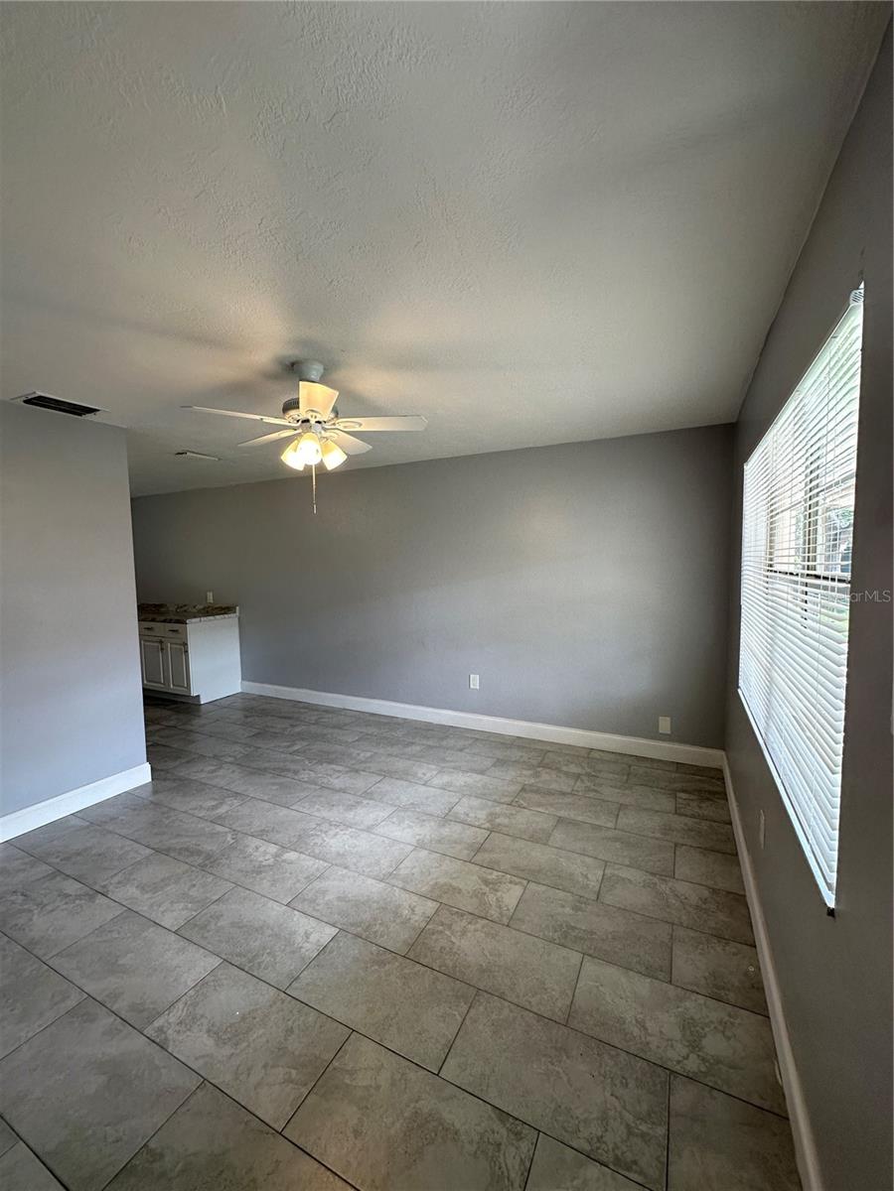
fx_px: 482
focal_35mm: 14
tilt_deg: -3.1
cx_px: 447
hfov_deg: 85.7
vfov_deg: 102.1
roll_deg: -0.2
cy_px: 596
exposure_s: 1/120
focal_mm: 2.22
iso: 100
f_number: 2.2
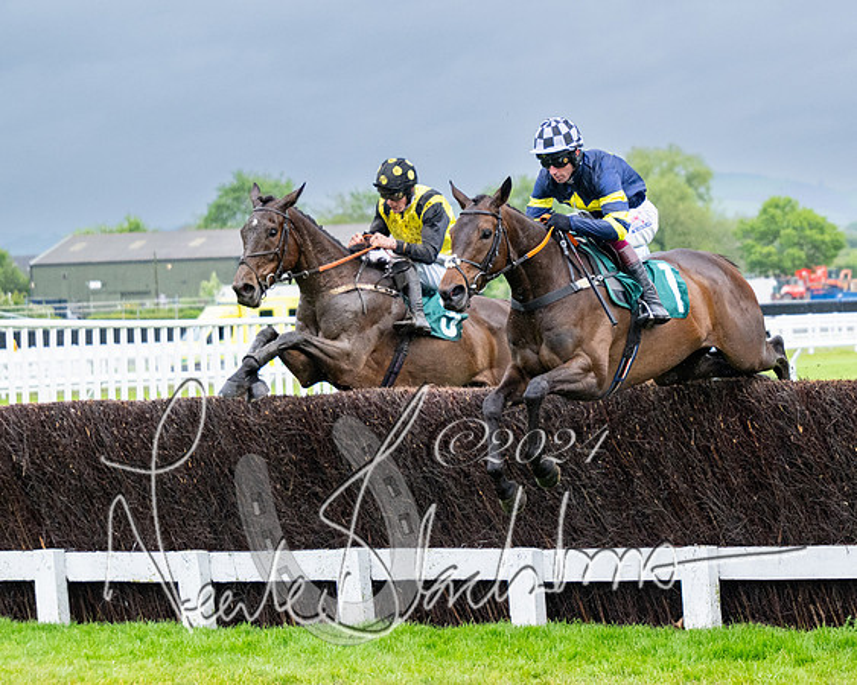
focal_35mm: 146
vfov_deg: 10.6
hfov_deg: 13.1
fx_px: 3704
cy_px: 339
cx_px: 665
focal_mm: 91
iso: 1000
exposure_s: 1/1600
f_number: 4
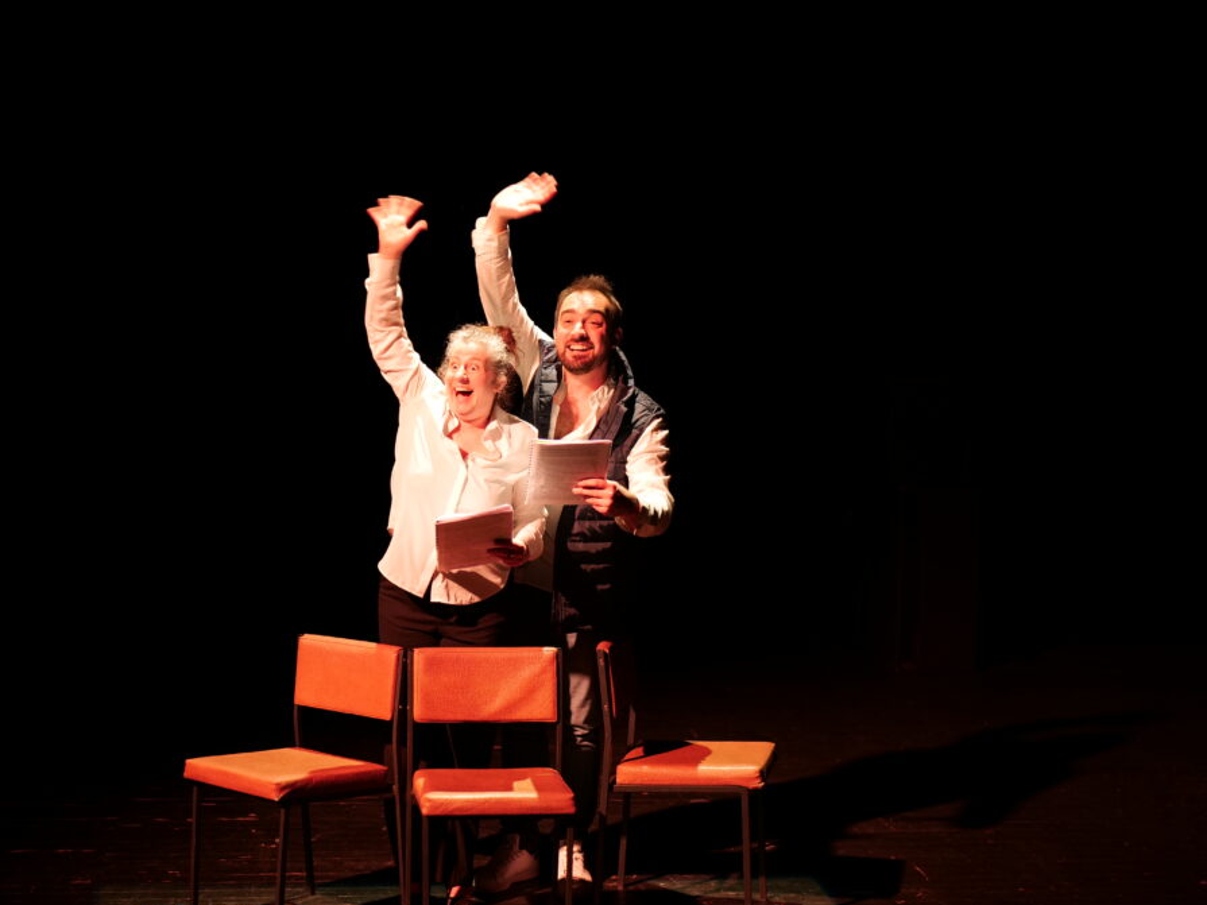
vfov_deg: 26.6
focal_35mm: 55
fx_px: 1917
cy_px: 447
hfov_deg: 34.9
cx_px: 518
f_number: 1.8
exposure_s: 1/80
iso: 1250
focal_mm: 50
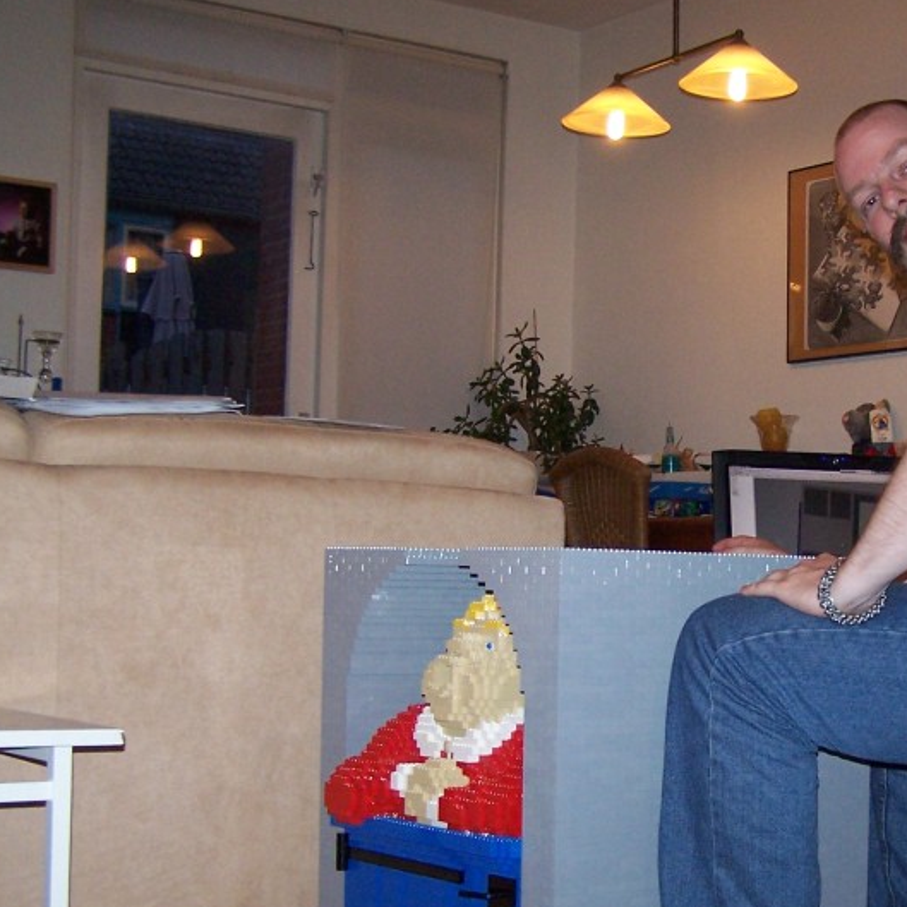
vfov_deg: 26.3
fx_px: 1927
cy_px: 604
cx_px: 760
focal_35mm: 65
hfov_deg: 25.9
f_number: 2.8
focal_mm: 6.3
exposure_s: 1/60
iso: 140
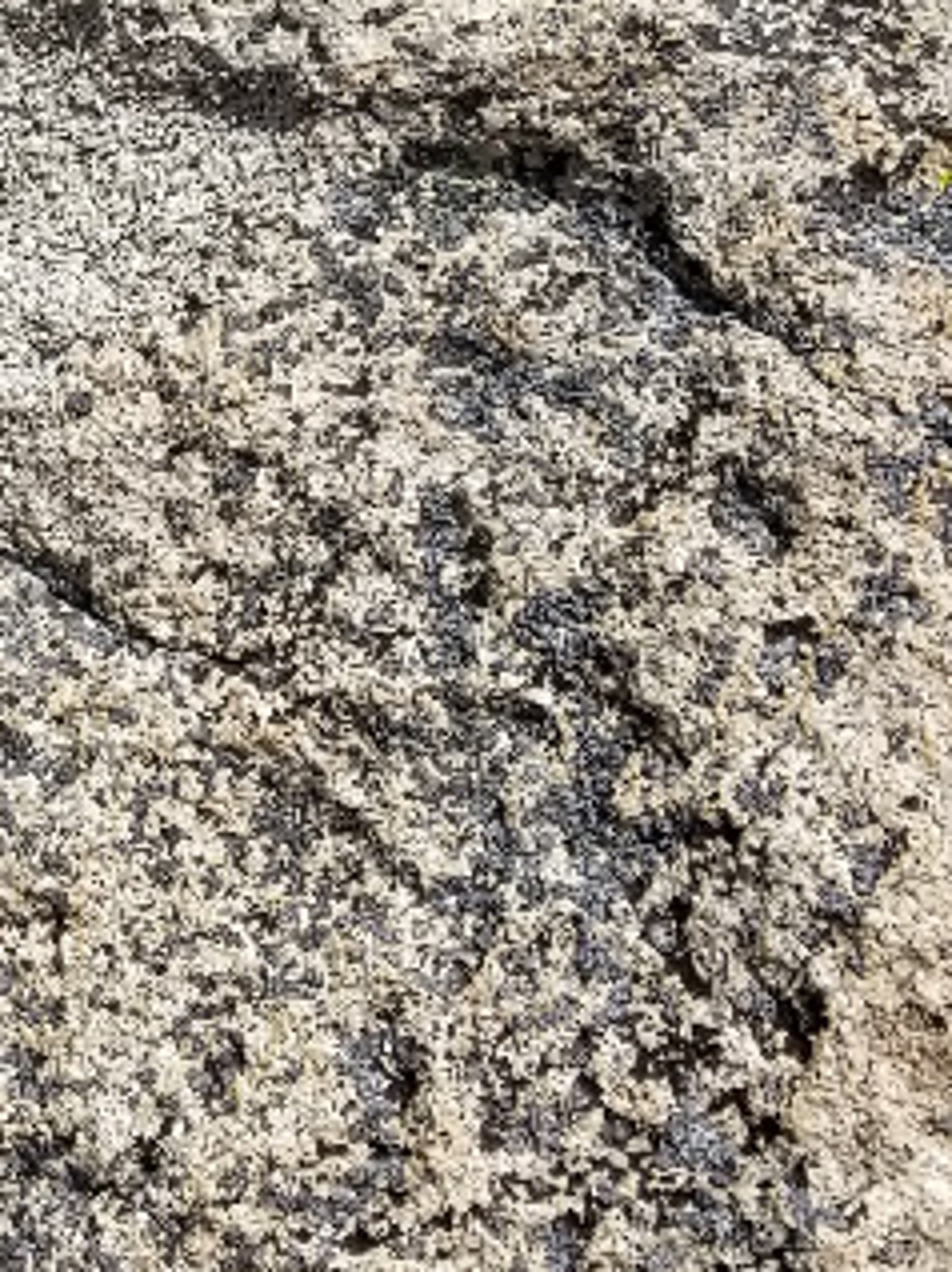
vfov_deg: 14.9
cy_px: 84
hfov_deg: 10.6
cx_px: -772
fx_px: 4810
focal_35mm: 131
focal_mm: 4.25
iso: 50
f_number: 1.7
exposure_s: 1/3192
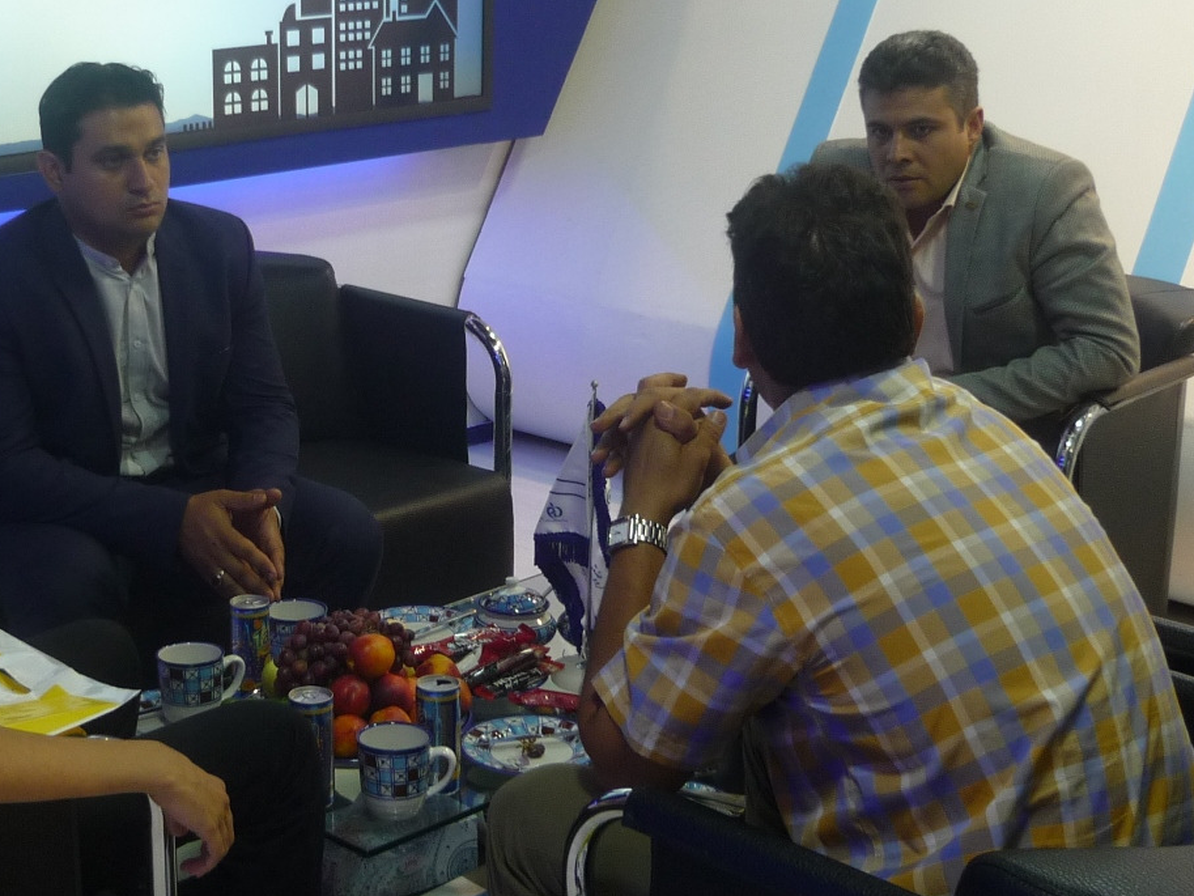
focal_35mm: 59
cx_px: 305
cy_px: 349
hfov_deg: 32.1
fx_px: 2035
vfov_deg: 24.8
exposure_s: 1/30
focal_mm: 5.5
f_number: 2.8
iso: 125
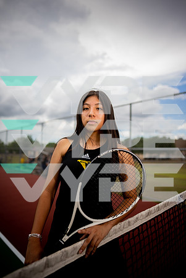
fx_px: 186
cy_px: 139
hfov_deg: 53.2
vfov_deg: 73.7
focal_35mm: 24
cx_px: 93
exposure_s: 1/2000
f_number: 1.4
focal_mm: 24
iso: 50
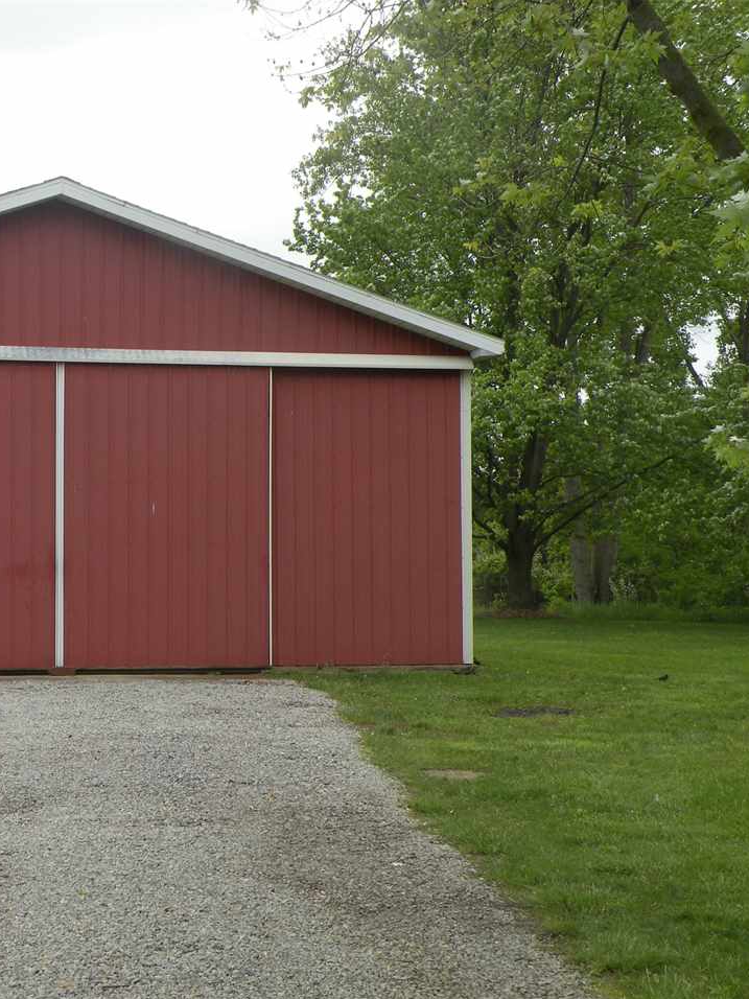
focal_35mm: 75
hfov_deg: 19.4
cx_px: 141
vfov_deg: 26.0
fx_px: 2164
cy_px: 501
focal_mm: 9.8
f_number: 5
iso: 64
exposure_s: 1/130
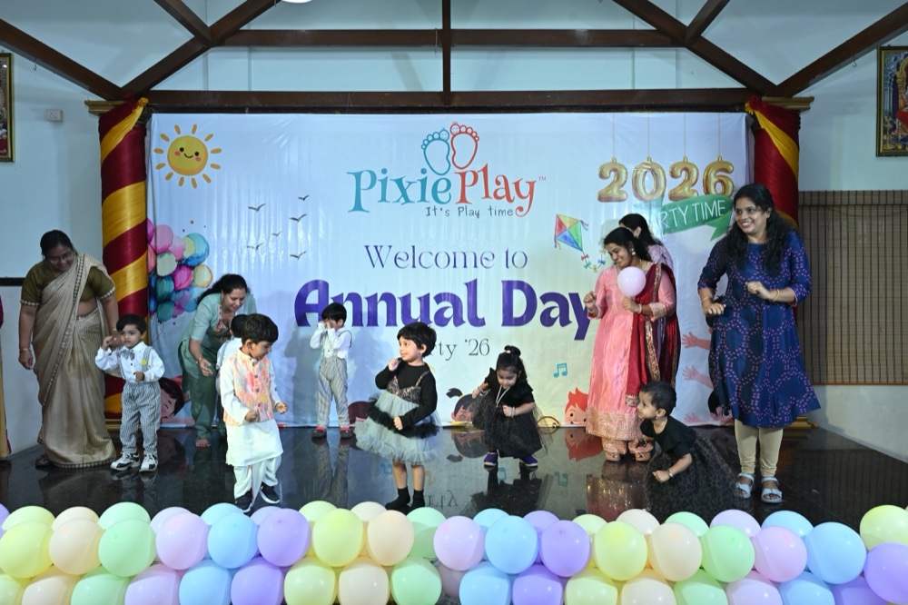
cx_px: 454
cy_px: 302
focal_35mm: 30
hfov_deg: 61.9
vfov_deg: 43.6
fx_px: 756
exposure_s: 1/160
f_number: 7.1
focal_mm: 30
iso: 1000
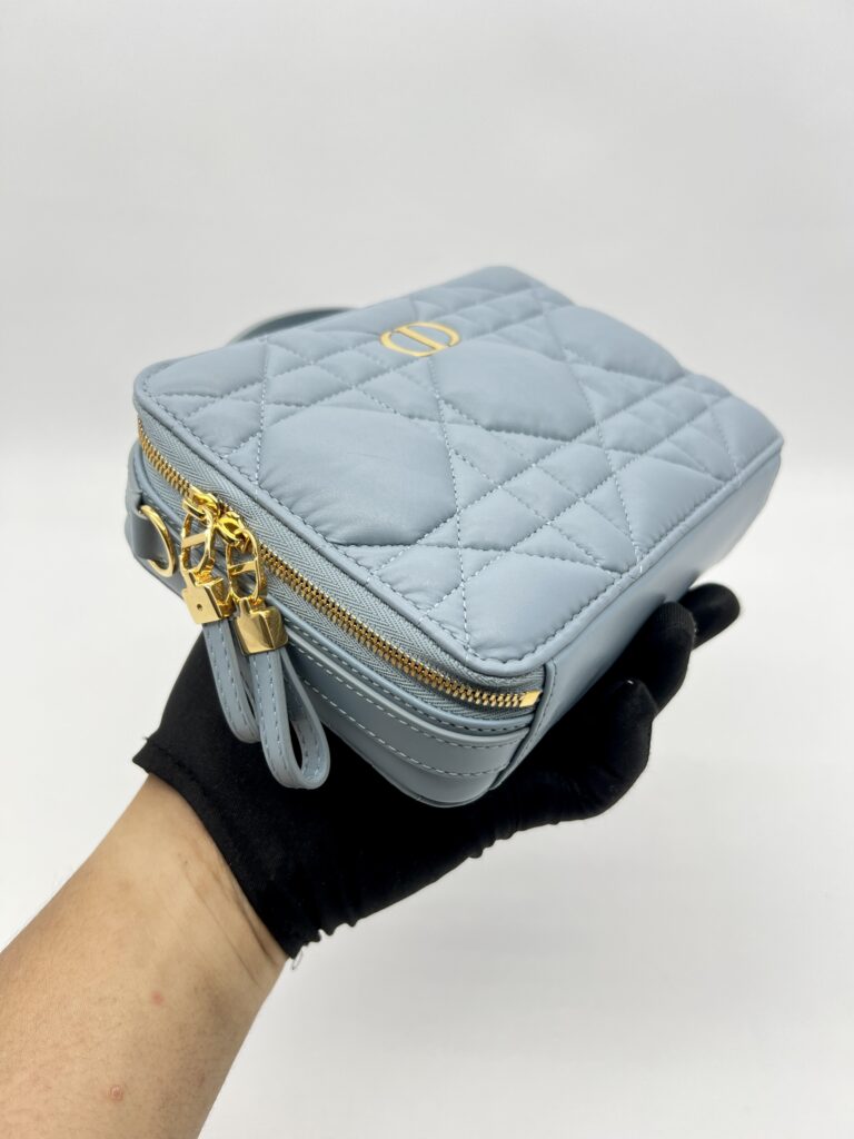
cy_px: 570
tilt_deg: -33.1
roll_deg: +0.0
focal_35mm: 26
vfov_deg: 67.3
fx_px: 855
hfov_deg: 53.1
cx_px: 427
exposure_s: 1/100
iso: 32
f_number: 1.5
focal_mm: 5.7
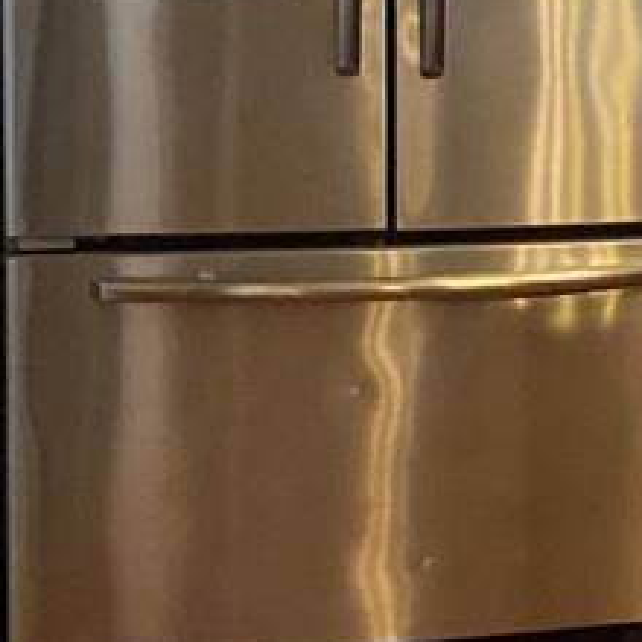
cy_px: 99
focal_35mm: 167
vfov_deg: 10.4
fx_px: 3504
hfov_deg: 8.3
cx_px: 2101
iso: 125
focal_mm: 4.25
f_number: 1.8
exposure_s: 1/60
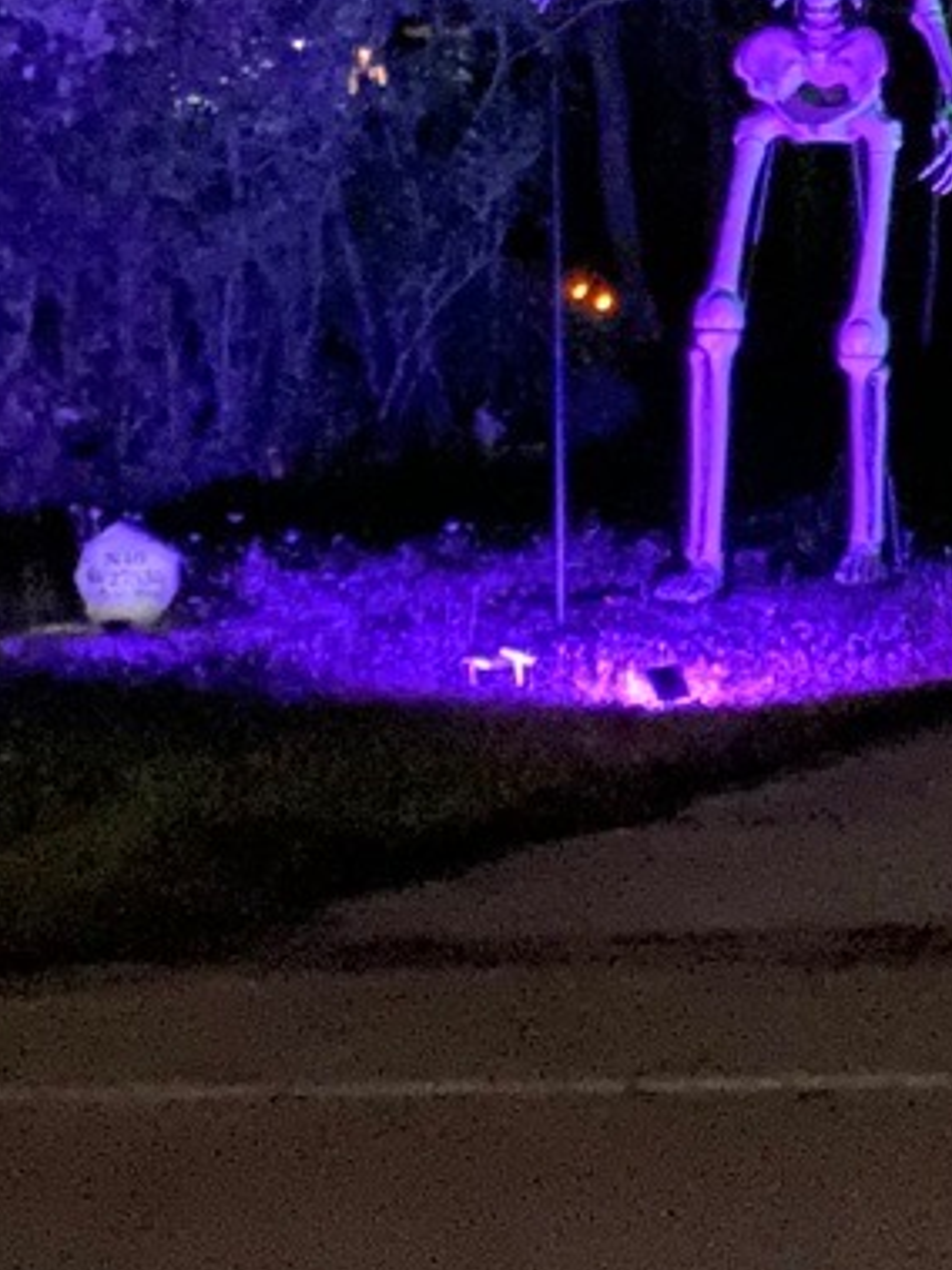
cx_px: 1451
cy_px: 96
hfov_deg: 13.5
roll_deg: -0.3
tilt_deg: +0.5
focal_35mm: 103
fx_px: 3779
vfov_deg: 18.7
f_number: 1.8
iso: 4000
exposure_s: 1.1
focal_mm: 4.25
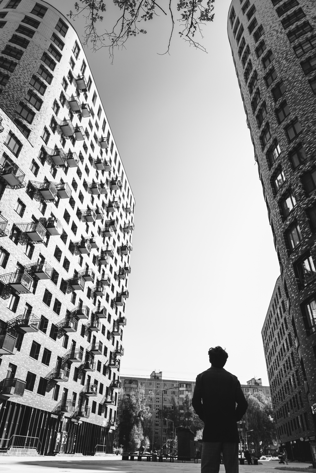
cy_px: 236
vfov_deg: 73.7
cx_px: 158
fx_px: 316
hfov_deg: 53.2
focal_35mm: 24
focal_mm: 24
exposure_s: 1/640
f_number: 3.5
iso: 320
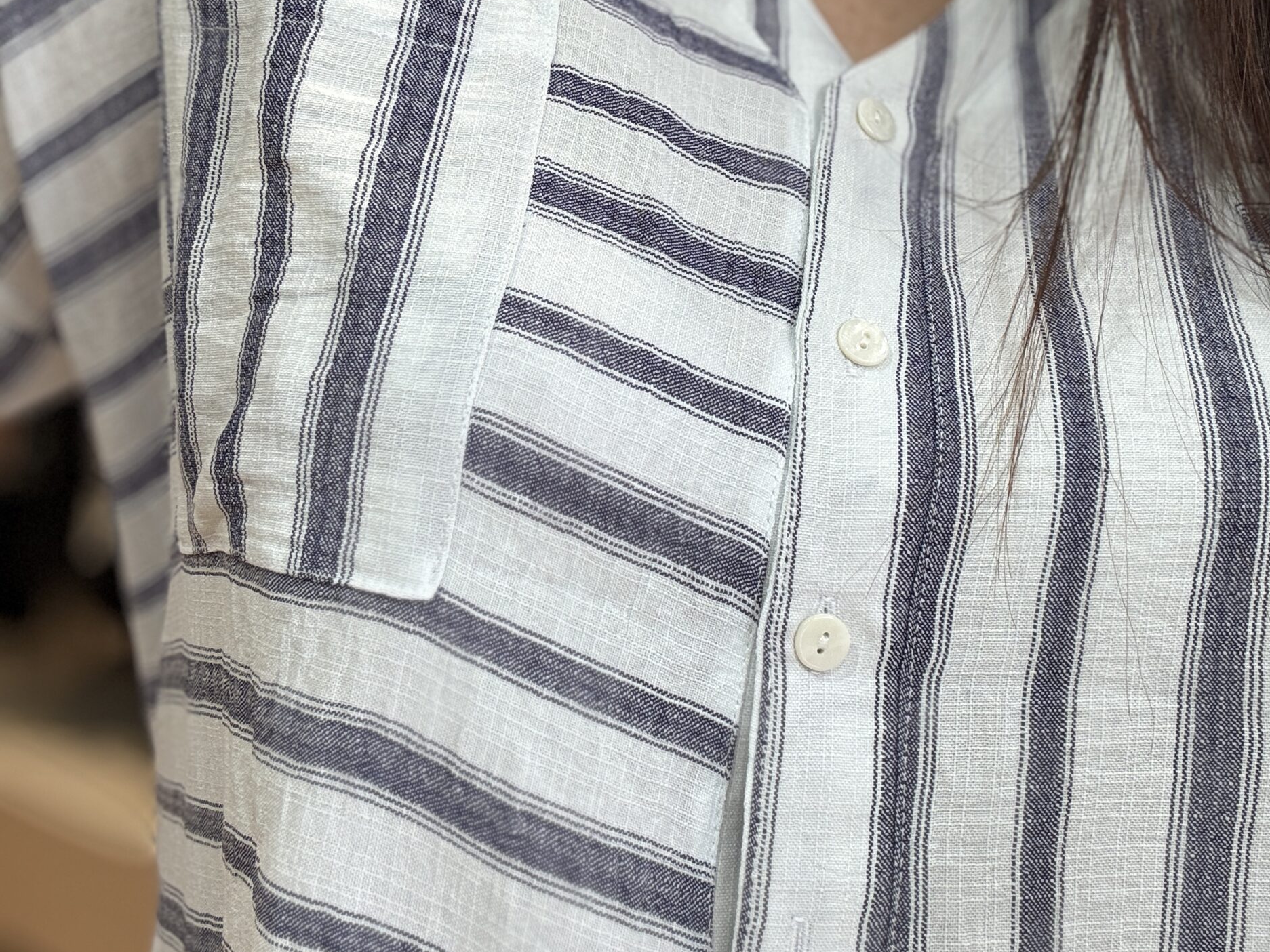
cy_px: 285
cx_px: 650
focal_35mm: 41
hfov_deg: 45.8
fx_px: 1504
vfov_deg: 34.7
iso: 50
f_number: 1.9
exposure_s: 1/50
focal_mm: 2.69
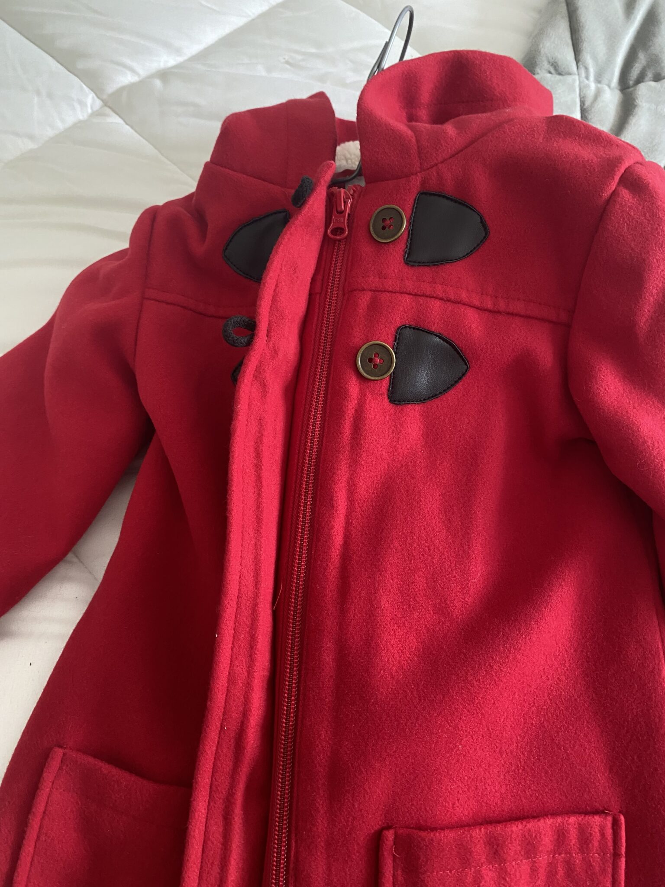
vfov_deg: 67.3
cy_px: 444
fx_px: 666
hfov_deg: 53.1
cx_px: 332
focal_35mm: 26
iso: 160
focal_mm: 4.25
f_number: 1.8
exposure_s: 1/60
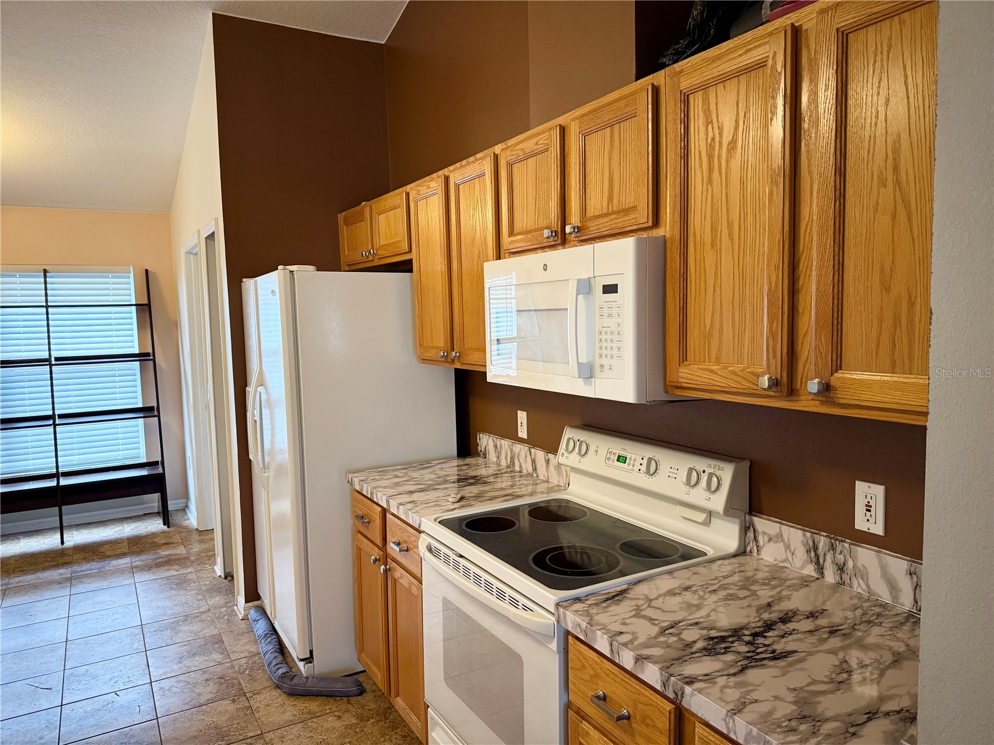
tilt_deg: -5.1
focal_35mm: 24
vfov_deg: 56.8
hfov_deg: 71.6
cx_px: 497
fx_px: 689
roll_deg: +0.9
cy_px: 372
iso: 250
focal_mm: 6.76
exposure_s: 1/60
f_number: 1.78
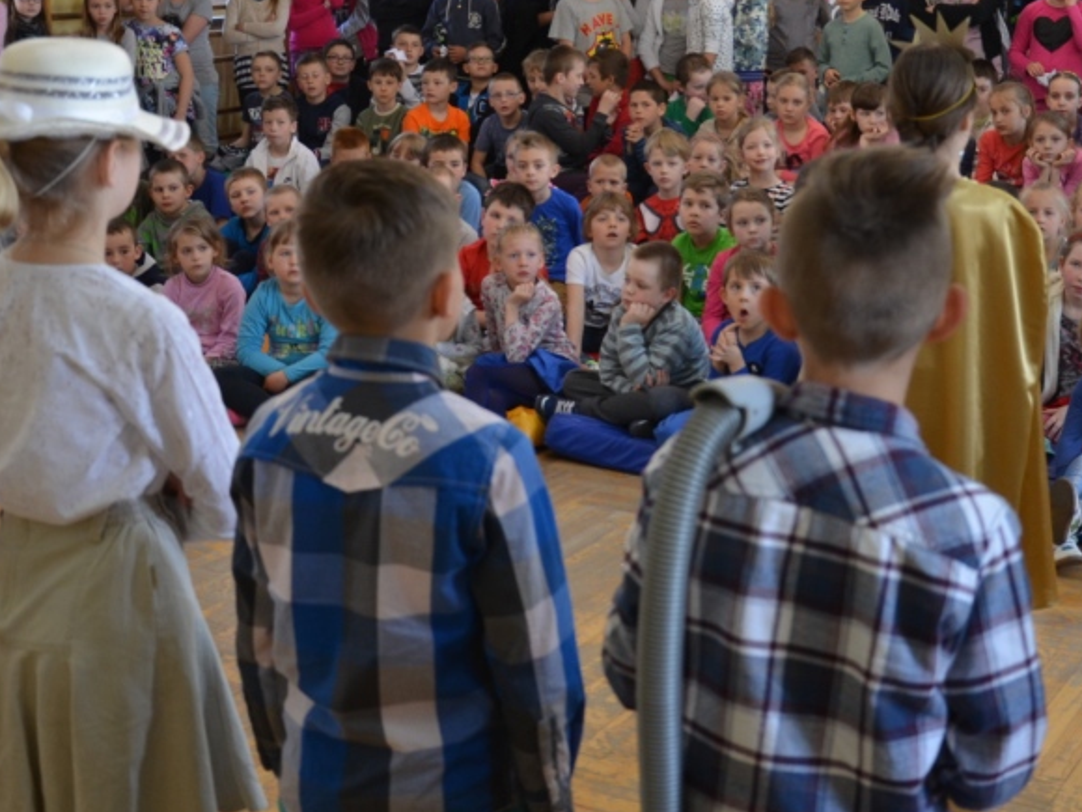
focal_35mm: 61
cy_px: 198
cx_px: 631
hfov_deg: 31.6
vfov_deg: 23.8
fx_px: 1907
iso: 450
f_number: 4
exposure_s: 1/60
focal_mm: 24
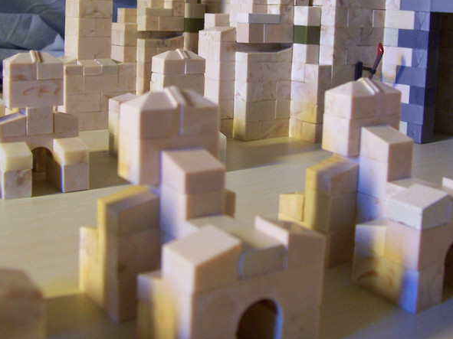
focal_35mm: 46
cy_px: 53
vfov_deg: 30.5
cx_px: 224
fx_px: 602
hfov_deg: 41.2
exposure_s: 1/20
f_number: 2.7
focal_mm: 5.6
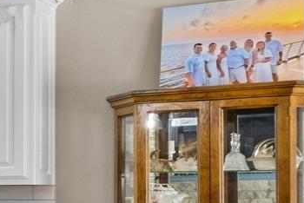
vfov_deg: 12.7
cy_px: 198
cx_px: -491
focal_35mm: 107
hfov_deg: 12.8
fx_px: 904
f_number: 7.1
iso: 400
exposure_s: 1/4
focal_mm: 10
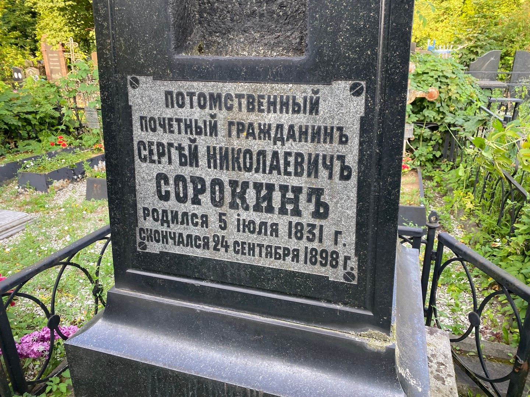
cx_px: 265
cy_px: 198
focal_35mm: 26
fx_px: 398
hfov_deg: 67.3
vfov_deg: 53.1
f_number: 1.8
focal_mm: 4.25
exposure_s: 1/122
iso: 50
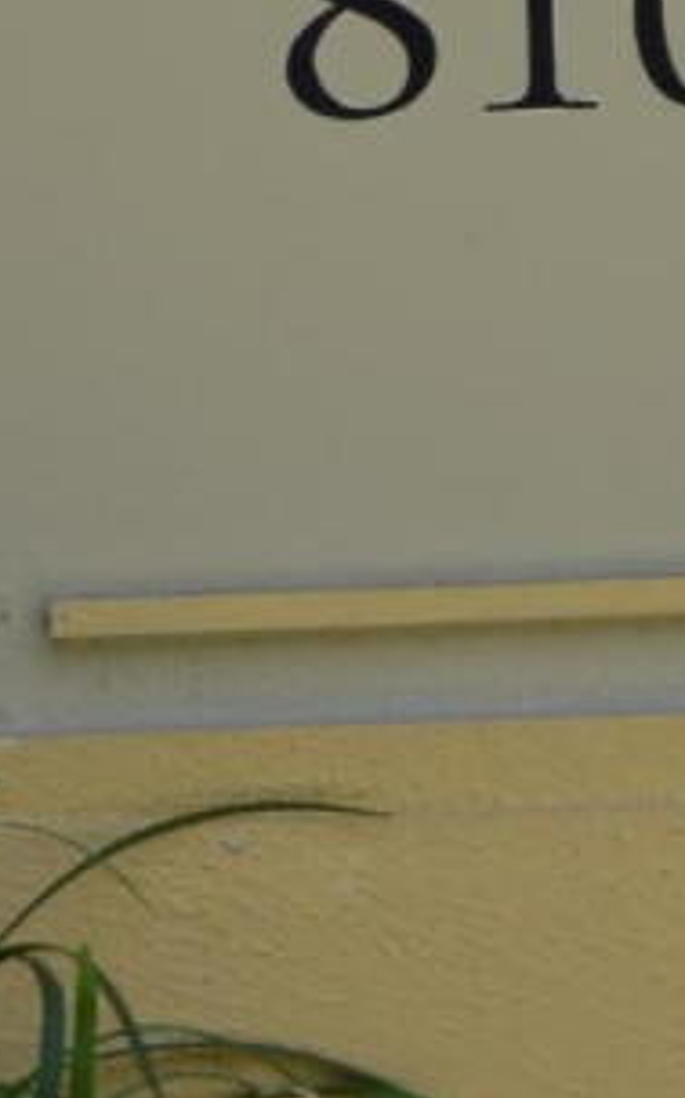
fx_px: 28607
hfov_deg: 1.4
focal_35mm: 956
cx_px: 863
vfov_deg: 2.2
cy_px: -232
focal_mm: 95
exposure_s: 1/250
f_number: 8
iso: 140
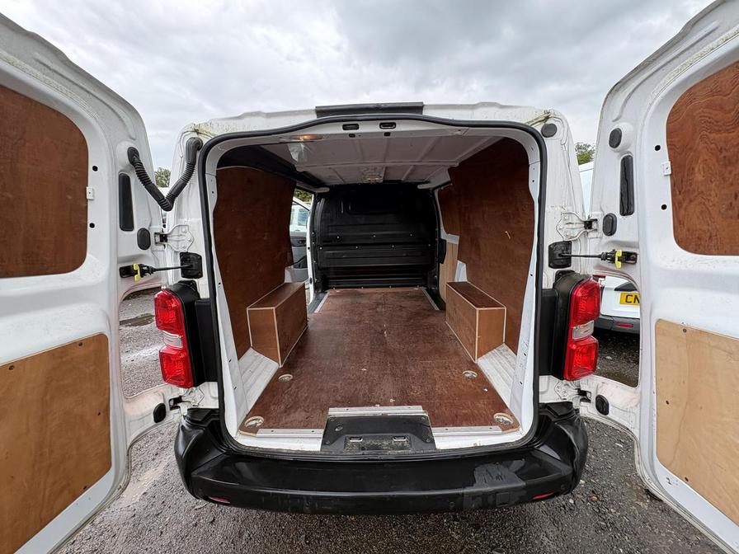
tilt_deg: -10.8
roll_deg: +1.4
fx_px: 299
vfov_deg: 85.7
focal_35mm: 14
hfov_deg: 102.1
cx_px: 370
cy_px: 277
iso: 64
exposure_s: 1/148
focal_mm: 2.22
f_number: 2.2
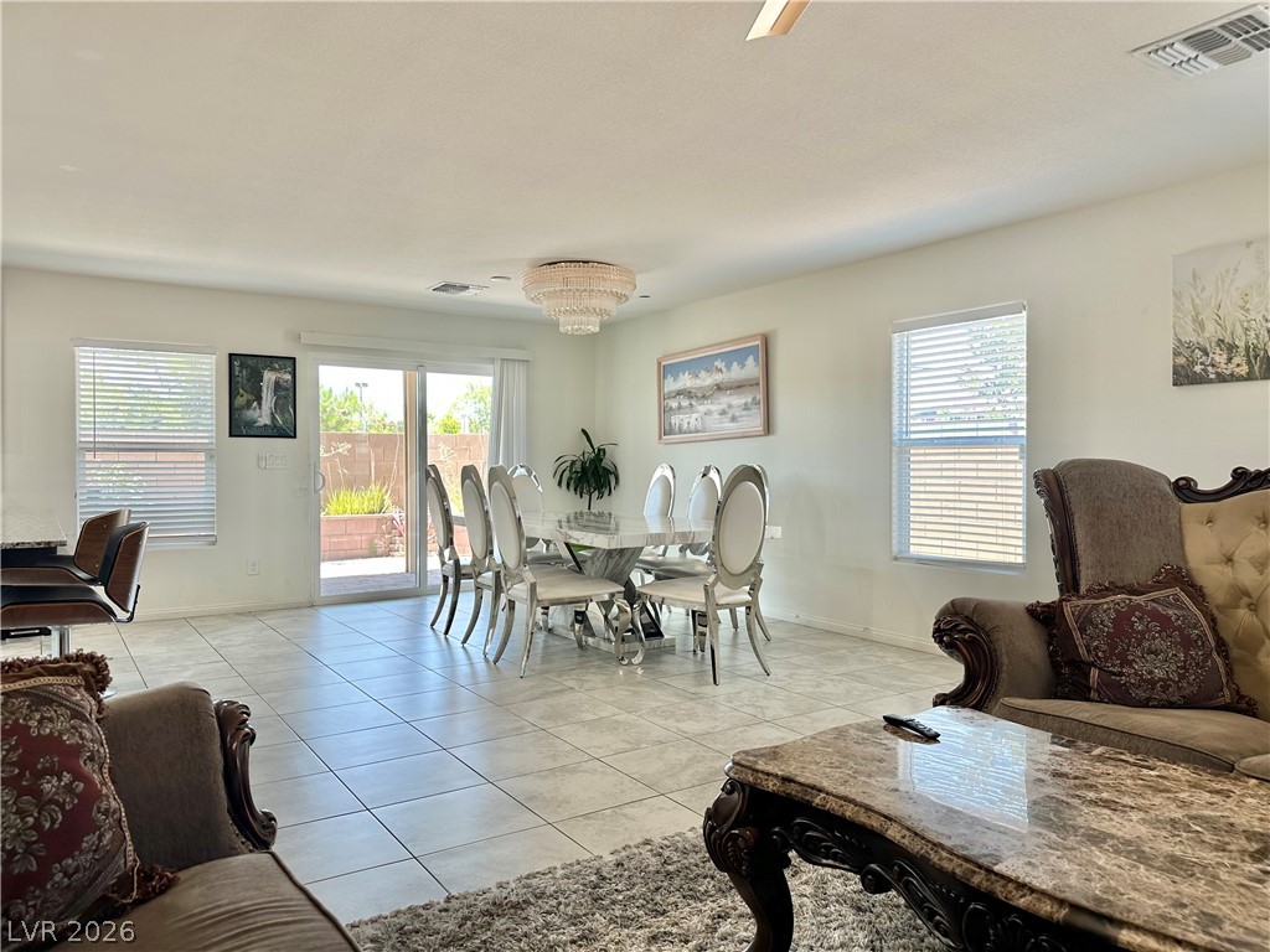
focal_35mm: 24
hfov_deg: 71.6
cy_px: 476
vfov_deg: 56.8
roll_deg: -0.4
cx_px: 635
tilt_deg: -0.9
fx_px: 881
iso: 80
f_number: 1.78
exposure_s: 1/120
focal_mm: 6.86
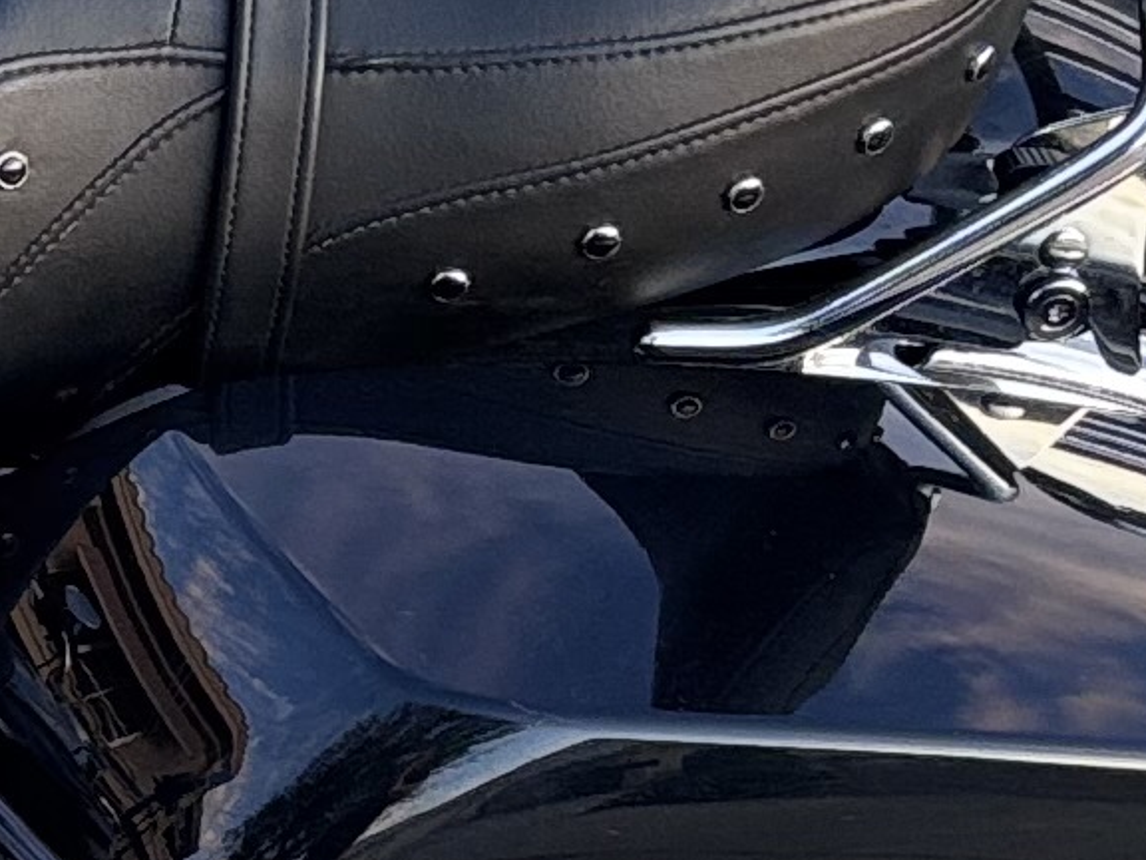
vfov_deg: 8.2
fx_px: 6025
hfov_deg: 10.1
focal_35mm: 182
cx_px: -1148
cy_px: 619
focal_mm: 5.96
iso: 125
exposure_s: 1/121
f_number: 1.6
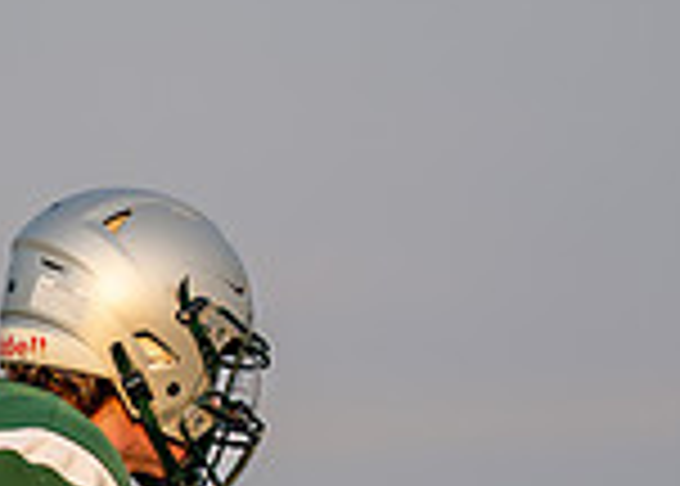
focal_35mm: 676
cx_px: -46
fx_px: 13061
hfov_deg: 3.0
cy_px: 888
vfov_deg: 2.1
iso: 320
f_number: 2.8
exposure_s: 1/2500
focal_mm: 149
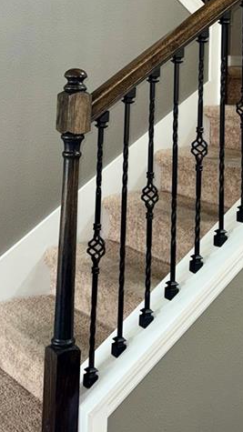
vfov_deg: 29.5
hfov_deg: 18.2
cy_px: -11
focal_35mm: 66
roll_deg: -0.8
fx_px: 756
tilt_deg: +5.1
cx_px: 154
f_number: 1.78
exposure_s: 1/19
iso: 100
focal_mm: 6.76
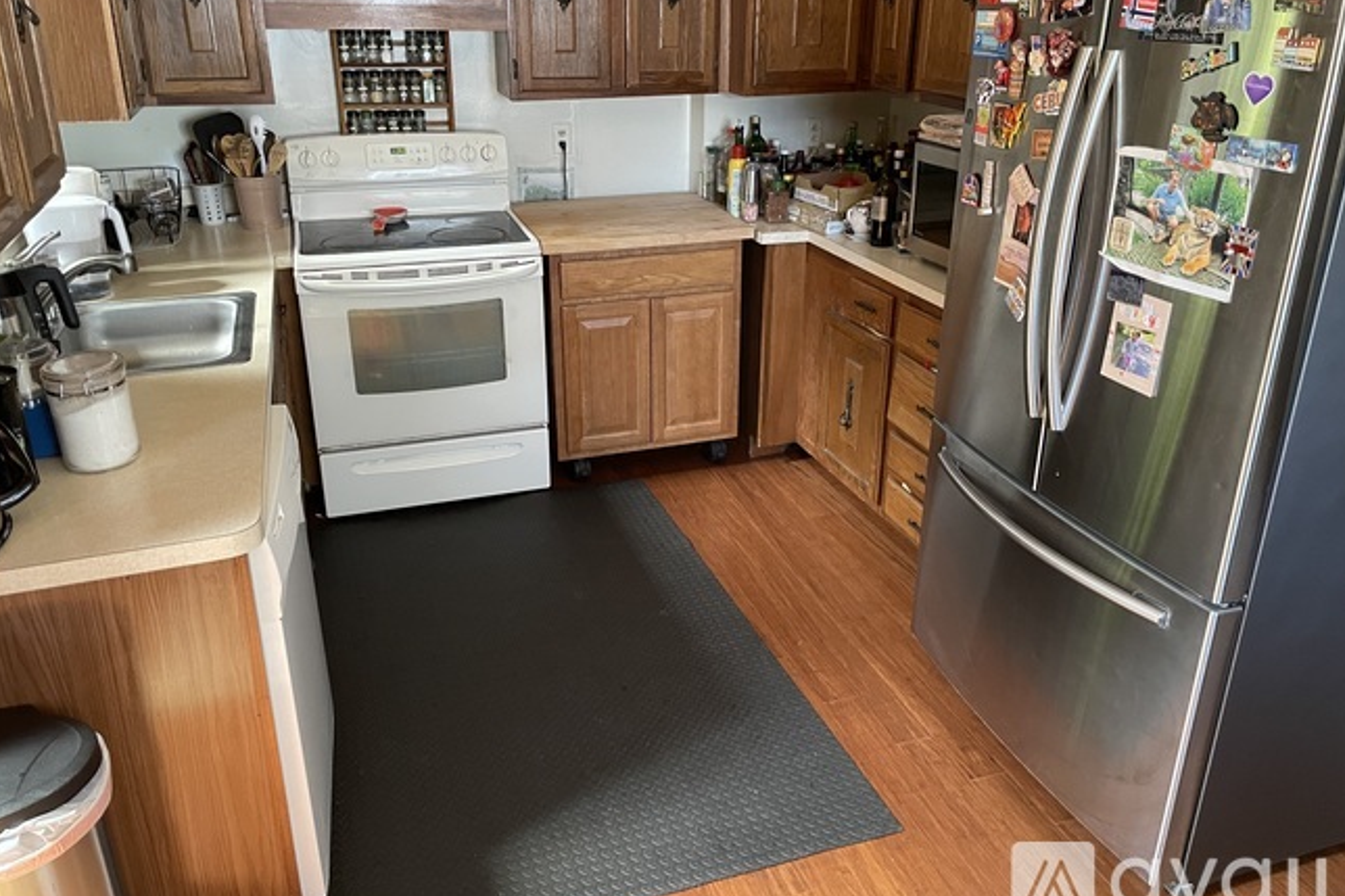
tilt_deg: -22.1
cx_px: 653
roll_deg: -0.4
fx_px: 1046
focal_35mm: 28
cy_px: 403
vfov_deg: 46.3
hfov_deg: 65.5
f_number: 1.6
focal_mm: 4.2
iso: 500
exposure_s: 1/60
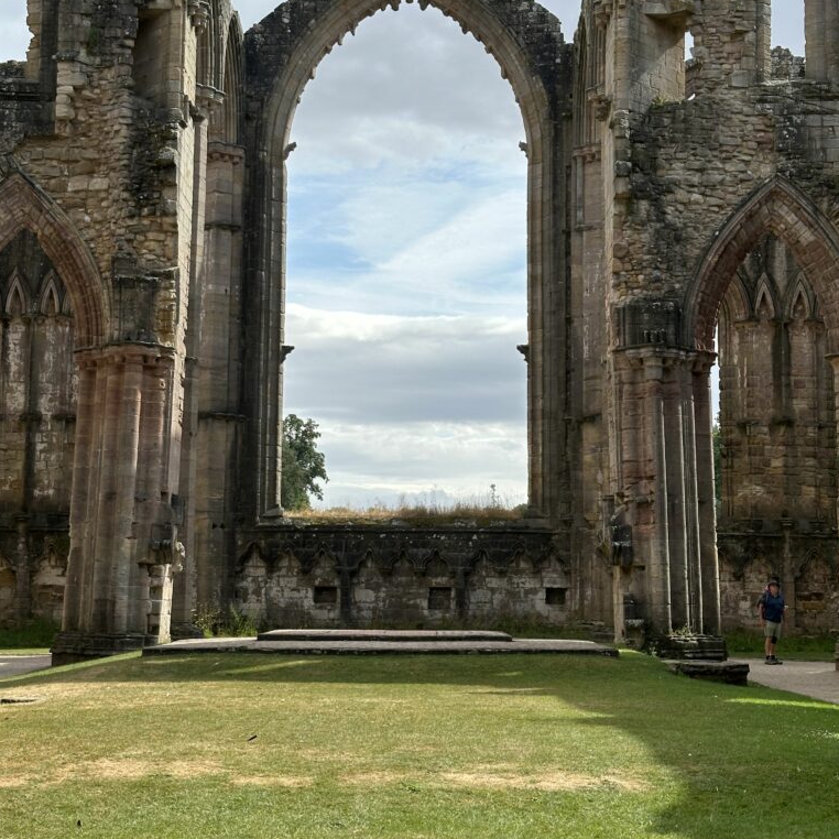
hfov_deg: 30.0
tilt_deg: +8.1
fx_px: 1563
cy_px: 380
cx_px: 418
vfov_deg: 30.0
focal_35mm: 57
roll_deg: -1.9
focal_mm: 6.86
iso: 64
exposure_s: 1/3731
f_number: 1.78
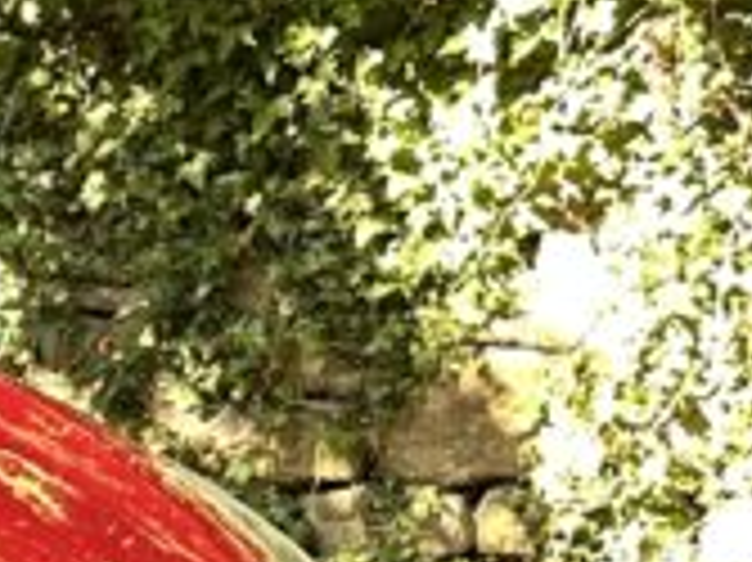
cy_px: 836
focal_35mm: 147
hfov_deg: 11.4
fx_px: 3191
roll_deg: -0.7
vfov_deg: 9.8
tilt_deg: -16.6
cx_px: -973
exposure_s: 1/121
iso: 125
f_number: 1.78
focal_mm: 6.86
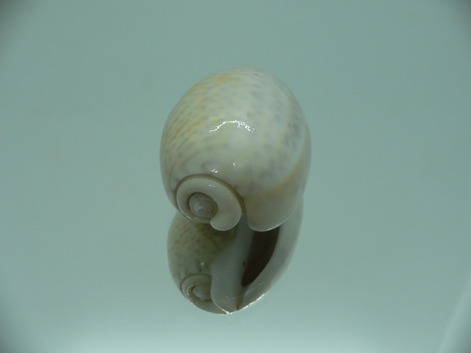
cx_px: 236
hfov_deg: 52.6
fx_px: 476
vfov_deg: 40.7
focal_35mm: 35
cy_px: 176
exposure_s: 1/80
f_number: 2.8
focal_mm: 4.6
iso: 80
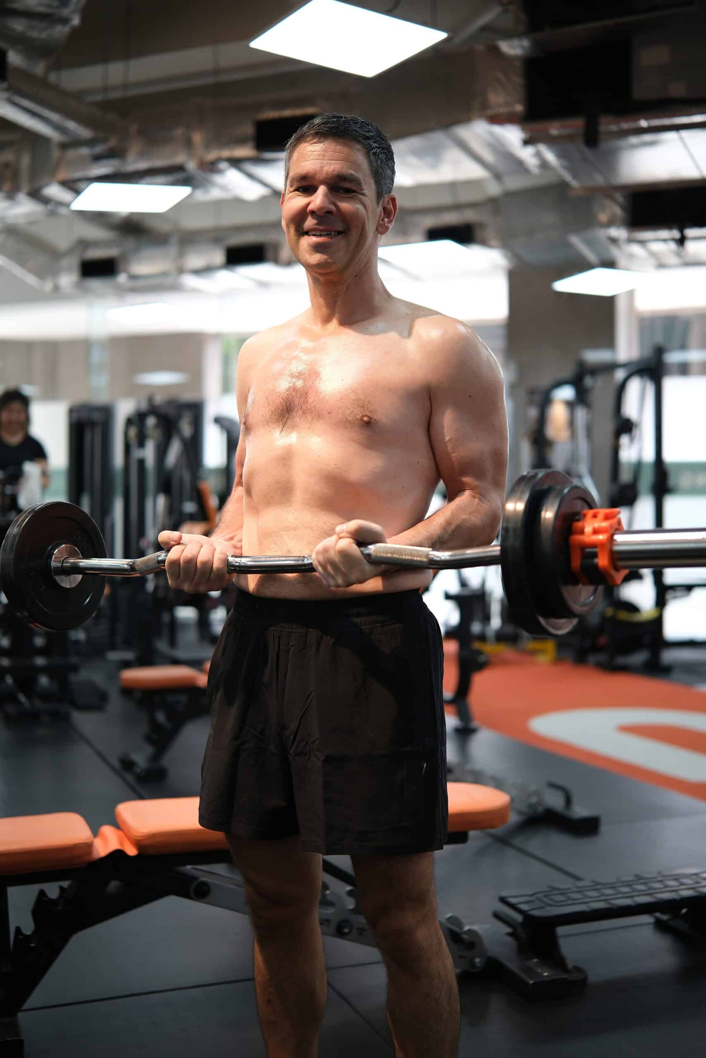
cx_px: 353
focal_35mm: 41
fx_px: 1206
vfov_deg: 47.4
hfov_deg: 32.6
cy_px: 529
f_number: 1.2
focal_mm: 27
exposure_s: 1/160
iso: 125
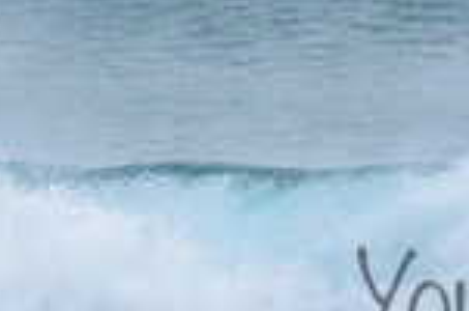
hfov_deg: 0.9
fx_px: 30720
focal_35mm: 2363
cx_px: 653
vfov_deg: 0.6
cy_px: 253
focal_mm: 500
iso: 500
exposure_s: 1/2000
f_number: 5.6
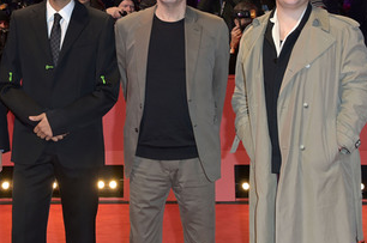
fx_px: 631
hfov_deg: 32.2
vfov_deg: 21.7
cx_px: 123
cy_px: 75
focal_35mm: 62
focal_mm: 42
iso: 1600
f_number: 5.6
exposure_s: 1/250
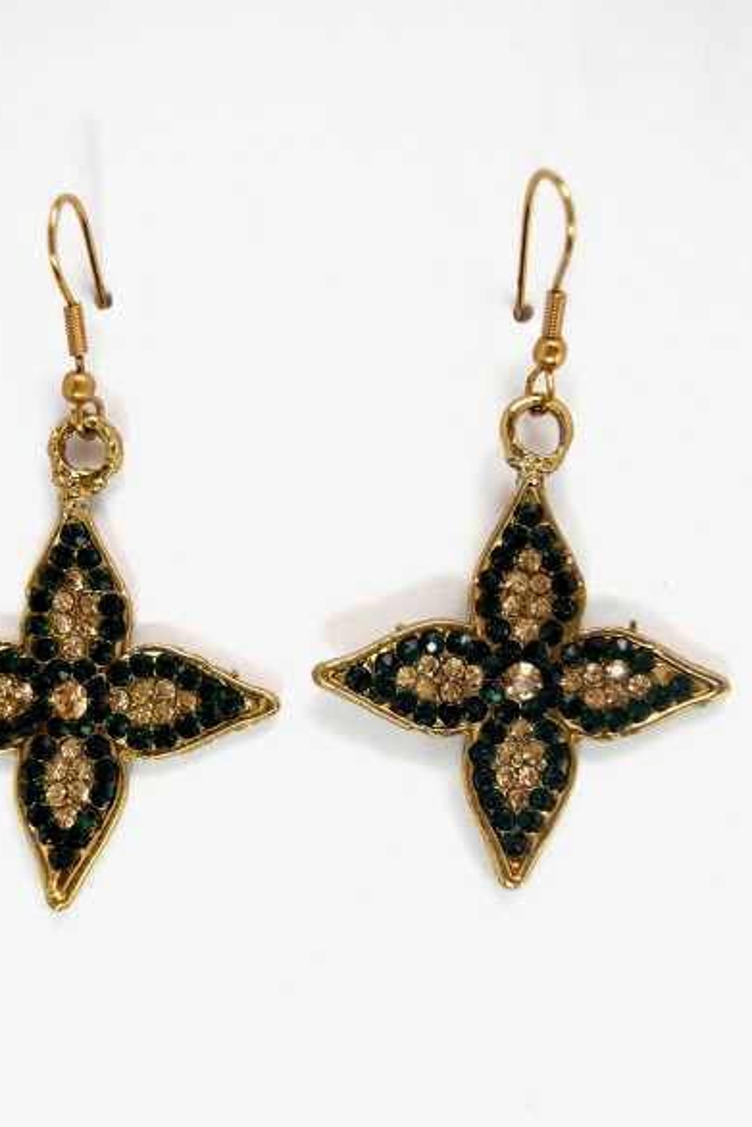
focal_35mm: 42
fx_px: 1315
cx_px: 294
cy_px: 550
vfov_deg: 46.4
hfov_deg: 31.8
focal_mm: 6.7
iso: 100
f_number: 3.2
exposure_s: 1/30
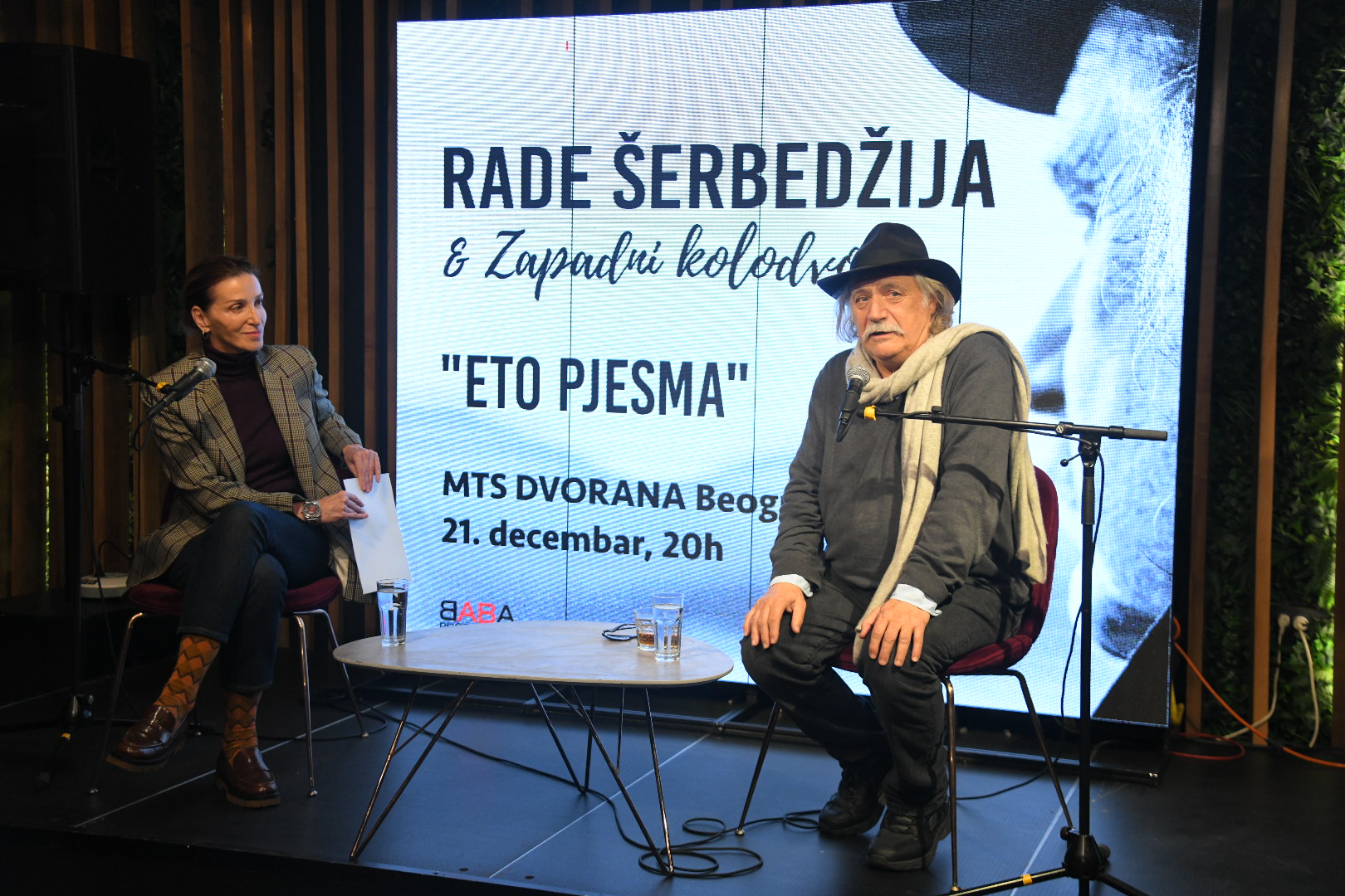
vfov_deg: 28.1
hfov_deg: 41.1
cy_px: 448
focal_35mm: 48
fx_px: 1793
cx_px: 672
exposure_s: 1/320
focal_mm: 48
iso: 2500
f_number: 4
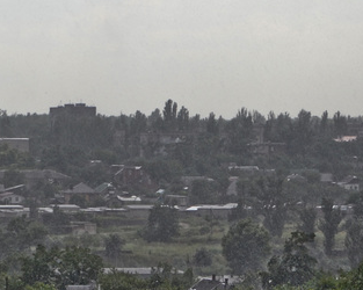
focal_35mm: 287
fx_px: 3081
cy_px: 41
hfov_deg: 6.7
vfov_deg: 5.4
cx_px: -32
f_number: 8
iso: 100
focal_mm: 58
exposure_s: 1/320
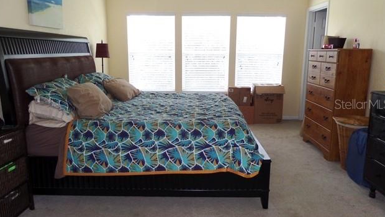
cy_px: 104
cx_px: 194
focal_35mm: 27
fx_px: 276
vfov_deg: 42.9
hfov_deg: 69.8
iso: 120
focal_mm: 4
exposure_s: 1/30
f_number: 3.2
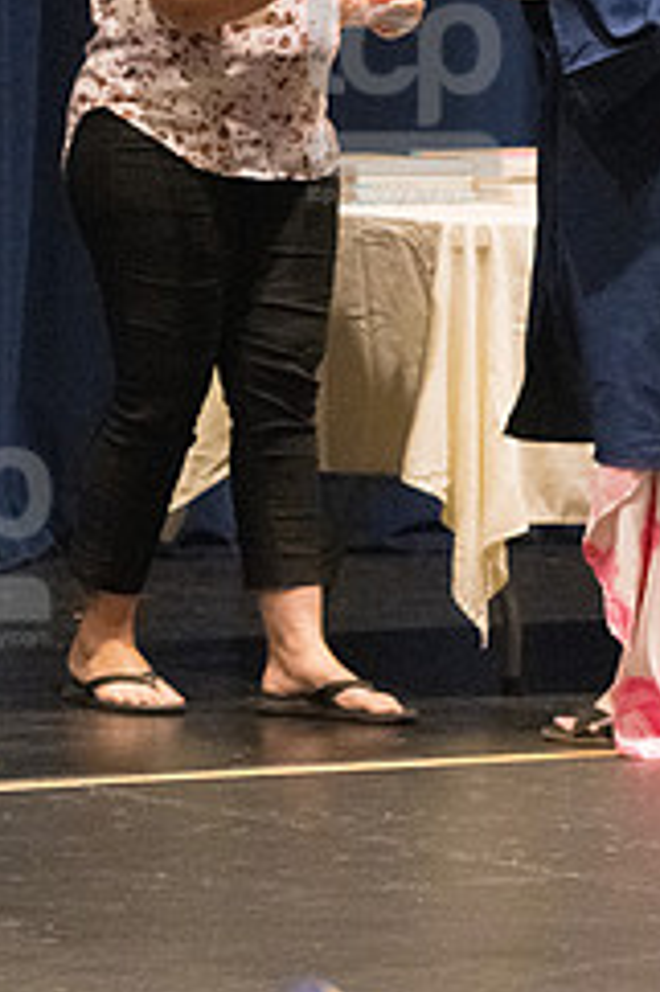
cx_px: 404
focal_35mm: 404
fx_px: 11125
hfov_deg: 3.4
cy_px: 90
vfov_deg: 5.1
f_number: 4.5
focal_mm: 145
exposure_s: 1/250
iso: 8000
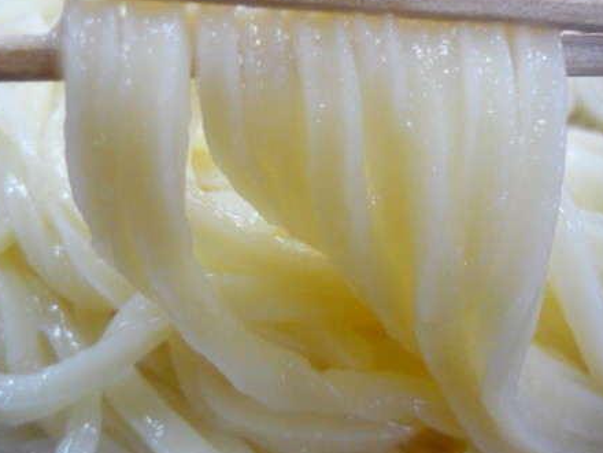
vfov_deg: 30.3
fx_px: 836
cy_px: 221
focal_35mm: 48
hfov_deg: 39.5
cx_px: 245
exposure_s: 1/30
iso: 400
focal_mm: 5.5
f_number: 2.8
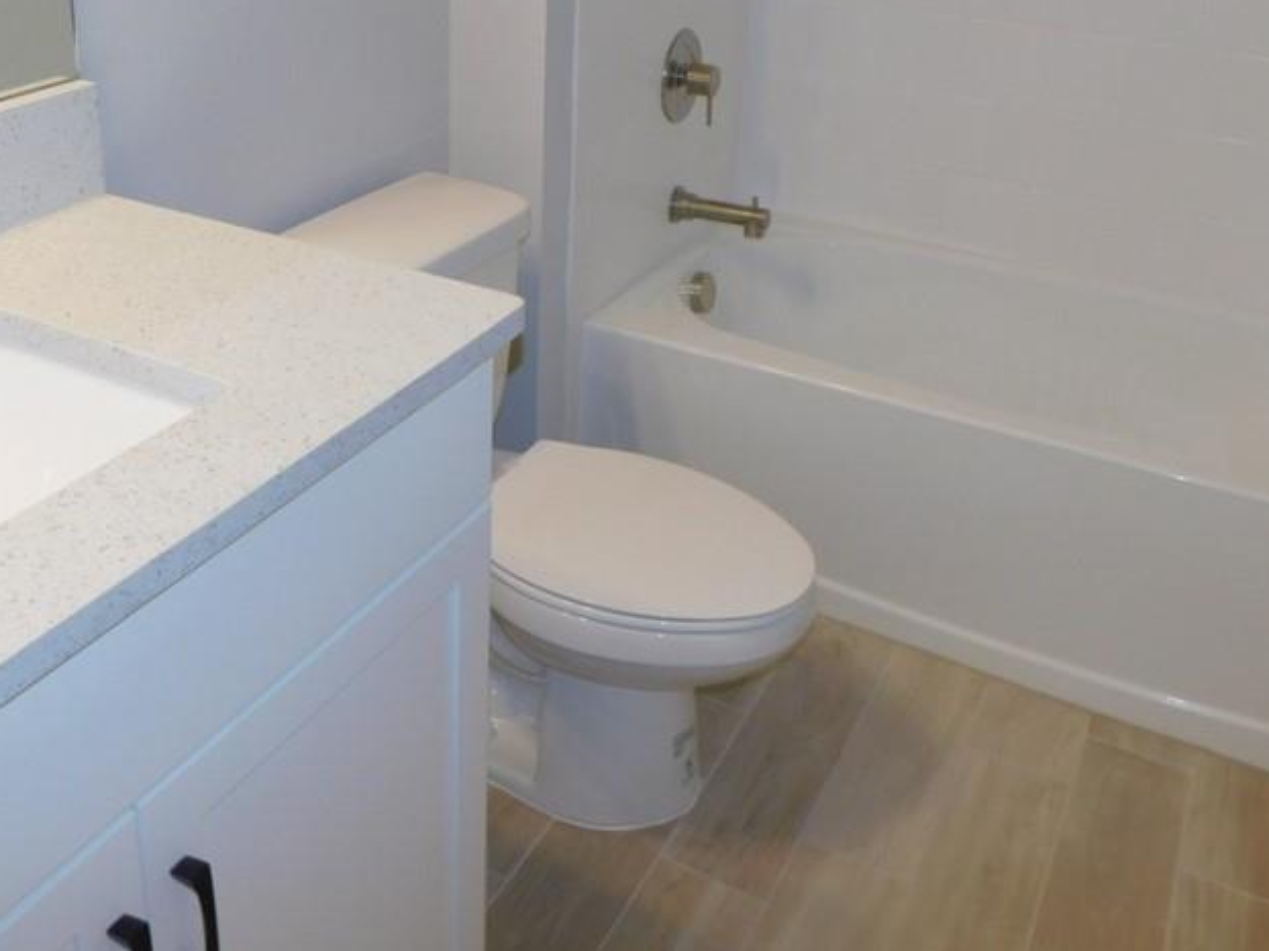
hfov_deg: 49.9
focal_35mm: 37
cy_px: 192
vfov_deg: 37.3
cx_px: 522
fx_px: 1356
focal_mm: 4
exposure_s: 1/30
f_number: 3
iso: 140
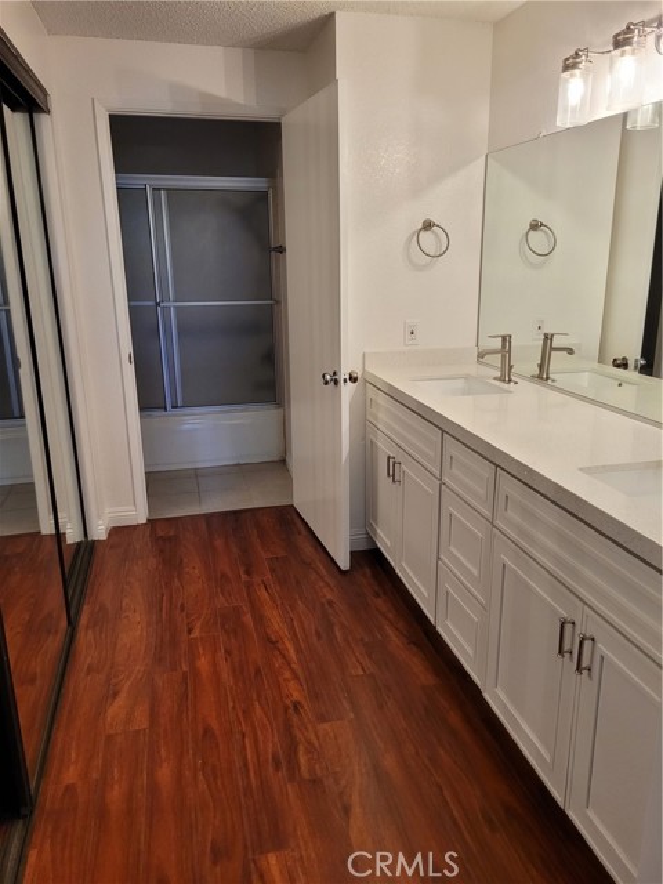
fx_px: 664
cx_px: 332
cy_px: 442
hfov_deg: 53.1
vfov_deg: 67.3
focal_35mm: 26
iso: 250
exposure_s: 1/119
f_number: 1.8
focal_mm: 5.4
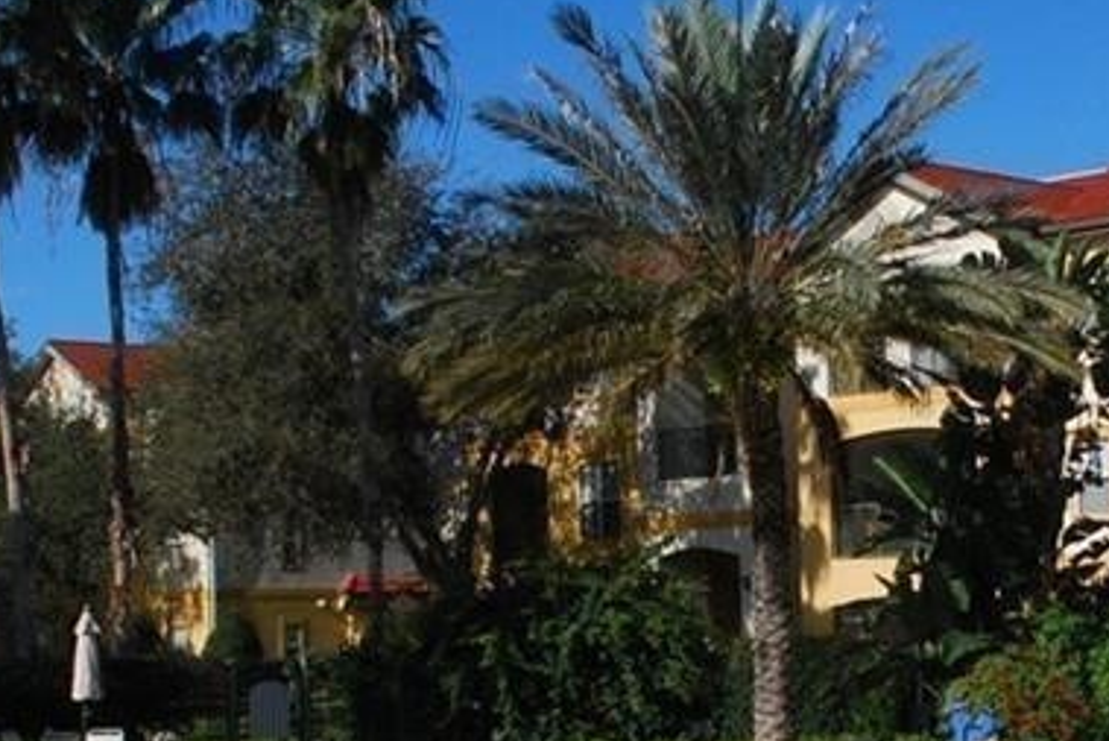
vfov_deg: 18.4
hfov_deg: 27.4
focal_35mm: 73
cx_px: 802
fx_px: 2250
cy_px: 633
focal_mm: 18
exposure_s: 1/200
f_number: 22
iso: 400
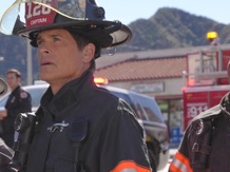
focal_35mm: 148
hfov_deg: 13.3
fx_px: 982
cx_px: 66
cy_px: 140
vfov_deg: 10.0
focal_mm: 67
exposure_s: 1/800
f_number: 8
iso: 640
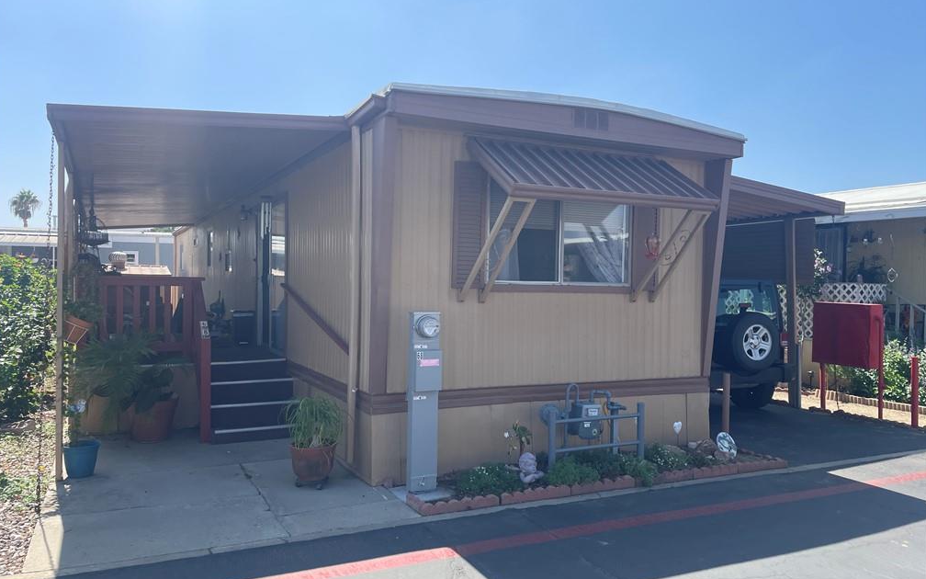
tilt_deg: -2.1
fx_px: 707
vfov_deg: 44.5
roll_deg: -1.2
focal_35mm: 28
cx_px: 461
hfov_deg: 66.5
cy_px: 304
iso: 32
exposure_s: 1/2353
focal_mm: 4.2
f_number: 1.6
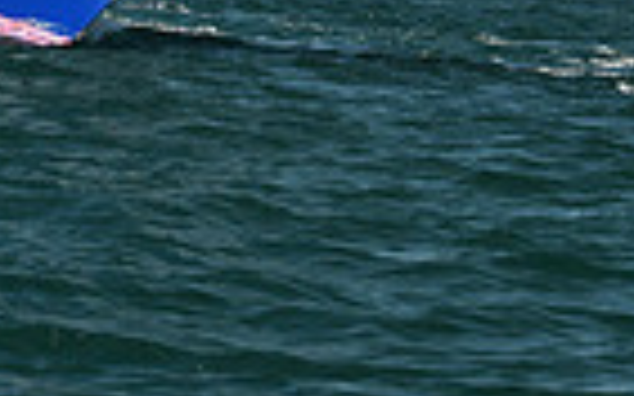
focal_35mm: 314
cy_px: -814
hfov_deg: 6.7
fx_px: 5423
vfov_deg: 4.0
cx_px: 16
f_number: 6.3
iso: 320
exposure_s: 1/640
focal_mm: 75
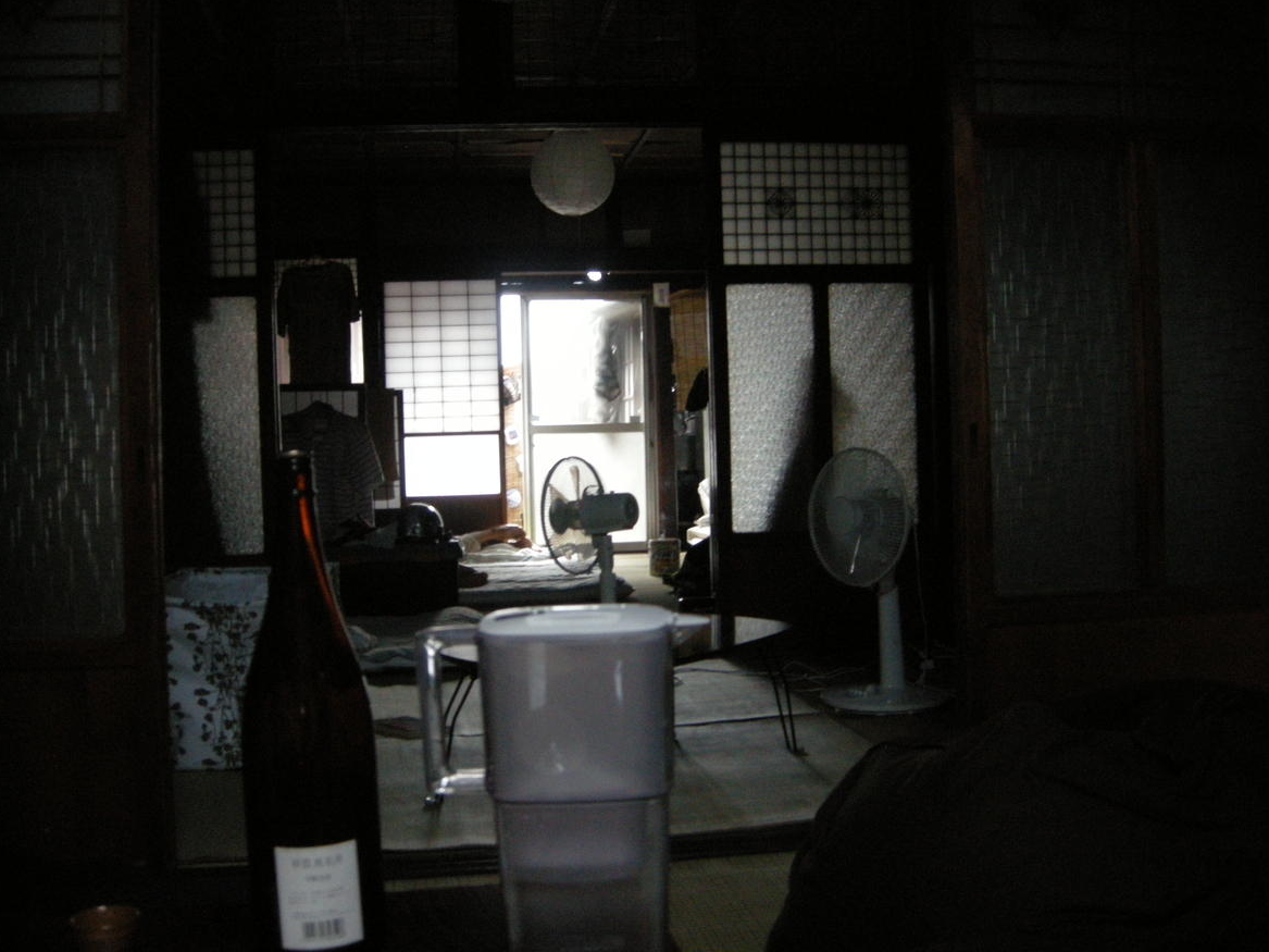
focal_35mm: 36
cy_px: 475
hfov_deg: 51.4
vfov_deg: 39.7
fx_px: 1320
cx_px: 627
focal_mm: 7.5
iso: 400
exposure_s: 1/9.4
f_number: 2.7
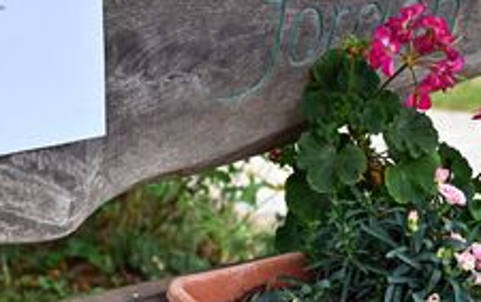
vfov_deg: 7.9
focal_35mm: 167
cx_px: 333
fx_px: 2191
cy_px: 60
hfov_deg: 12.5
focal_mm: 82
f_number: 9
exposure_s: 1/1000
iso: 1600
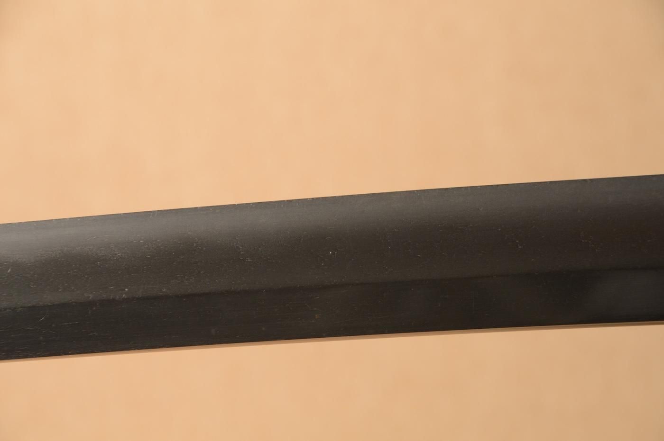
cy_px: 220
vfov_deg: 6.8
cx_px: 332
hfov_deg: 10.2
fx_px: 3732
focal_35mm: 202
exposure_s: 1/1.6
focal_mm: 135
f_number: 11
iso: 400
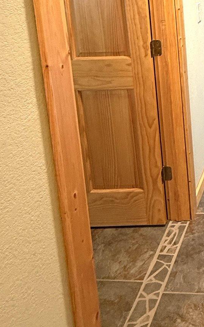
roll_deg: +1.1
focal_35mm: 40
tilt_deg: -8.2
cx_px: 268
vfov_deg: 43.8
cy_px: 18
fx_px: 356
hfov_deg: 26.8
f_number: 2.2
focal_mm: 2.22
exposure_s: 1/60
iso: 250
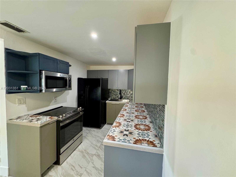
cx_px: 118
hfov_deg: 102.1
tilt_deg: -2.2
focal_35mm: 14
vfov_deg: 85.7
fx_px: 95
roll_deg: -1.3
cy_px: 88
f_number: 2.2
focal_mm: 2.22
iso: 400
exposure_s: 1/60
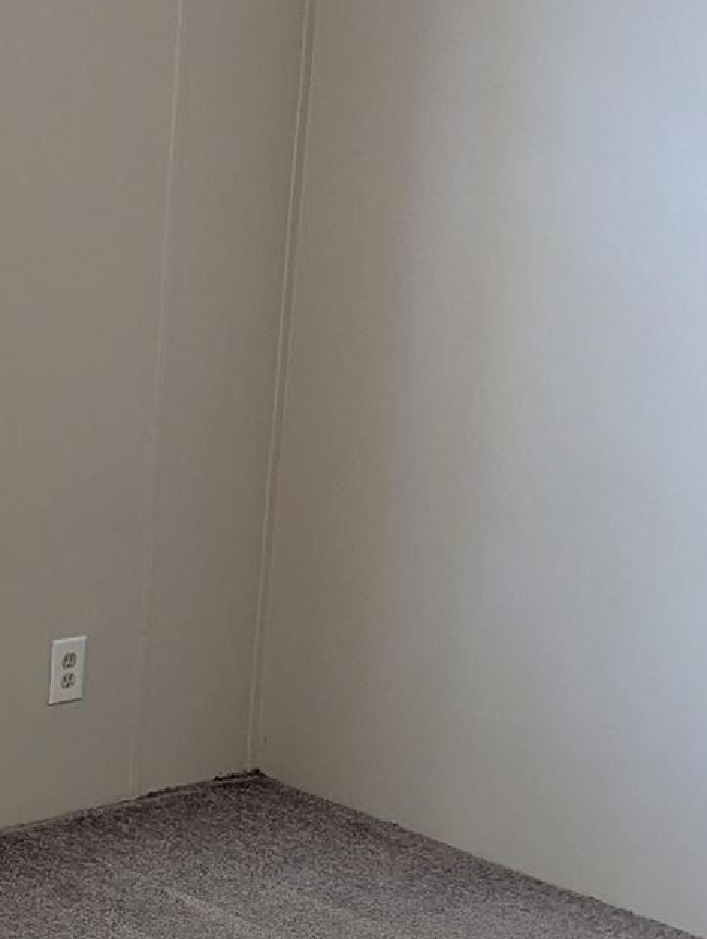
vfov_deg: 22.0
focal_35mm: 88
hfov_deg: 14.8
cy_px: 710
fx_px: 2390
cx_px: -547
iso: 44
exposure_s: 1/192
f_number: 1.85
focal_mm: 6.81
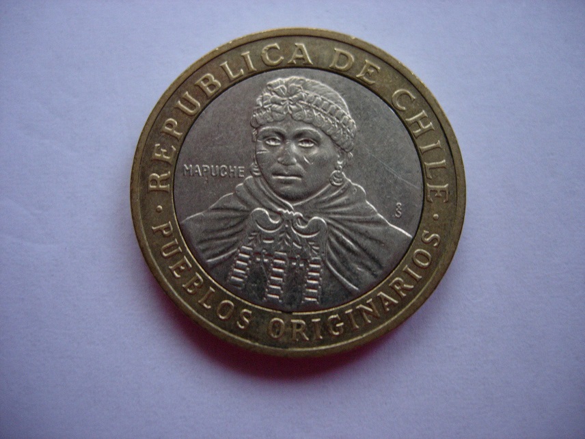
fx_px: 642
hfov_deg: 49.0
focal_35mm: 38
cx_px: 292
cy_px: 220
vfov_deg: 37.7
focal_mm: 7.8
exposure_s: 1/26.9
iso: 200
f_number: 2.8
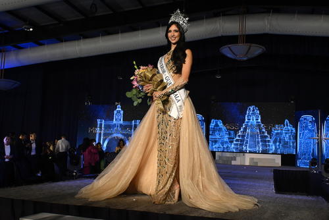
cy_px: 110
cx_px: 164
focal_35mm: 39
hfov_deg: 49.5
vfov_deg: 34.3
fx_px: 357
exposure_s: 1/500
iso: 3200
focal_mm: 26
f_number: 6.3
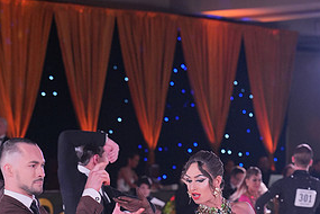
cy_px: 307
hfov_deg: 12.5
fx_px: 1467
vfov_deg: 8.2
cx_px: 158
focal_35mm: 165
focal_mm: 81
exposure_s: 1/400
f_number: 4
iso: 1600
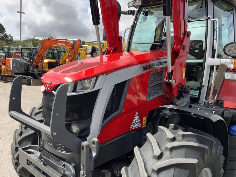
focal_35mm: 29
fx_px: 198
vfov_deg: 48.2
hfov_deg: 61.7
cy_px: 88
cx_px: 118
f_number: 1.8
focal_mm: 3
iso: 16
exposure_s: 1/1342
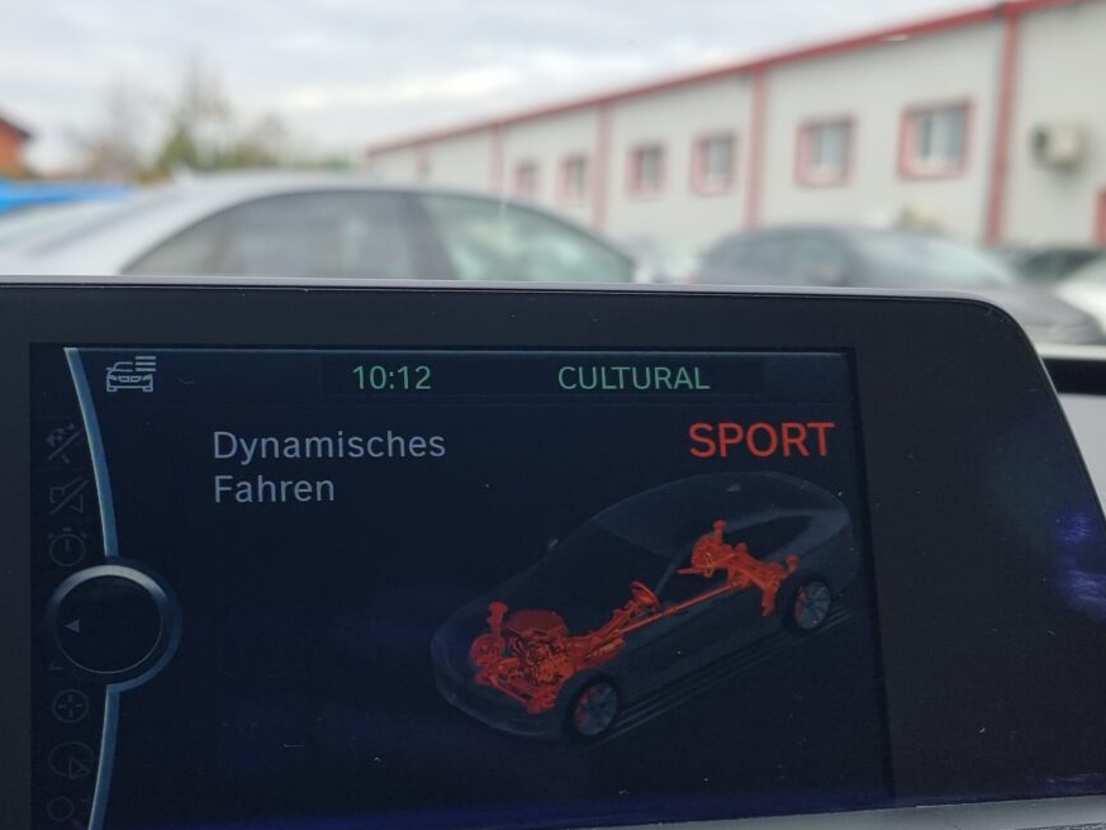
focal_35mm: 44
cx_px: 366
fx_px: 1406
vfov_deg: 32.9
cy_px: 433
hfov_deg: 42.3
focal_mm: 6.7
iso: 50
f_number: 1.8
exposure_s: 1/109
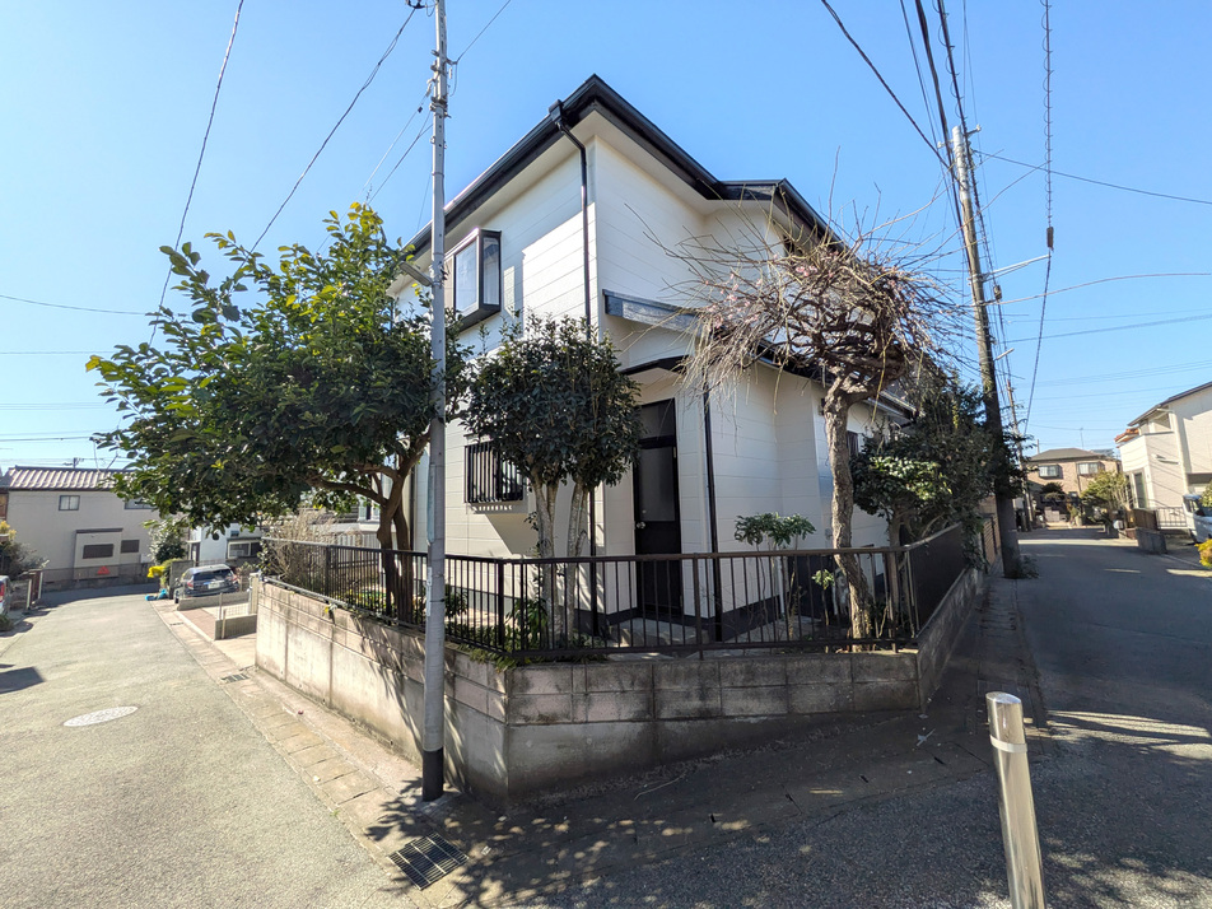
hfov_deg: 102.1
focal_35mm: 14
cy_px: 454
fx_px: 490
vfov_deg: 85.7
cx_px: 606
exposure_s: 1/2347
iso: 51
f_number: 2.2
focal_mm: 1.83
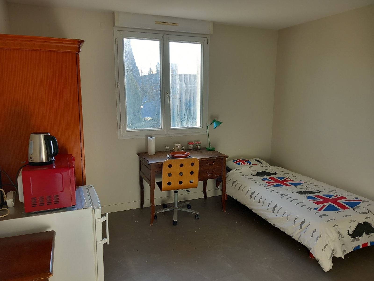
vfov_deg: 51.4
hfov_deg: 65.3
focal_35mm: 27
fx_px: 292
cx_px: 187
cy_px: 140
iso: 20
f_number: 1.8
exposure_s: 1/50
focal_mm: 4
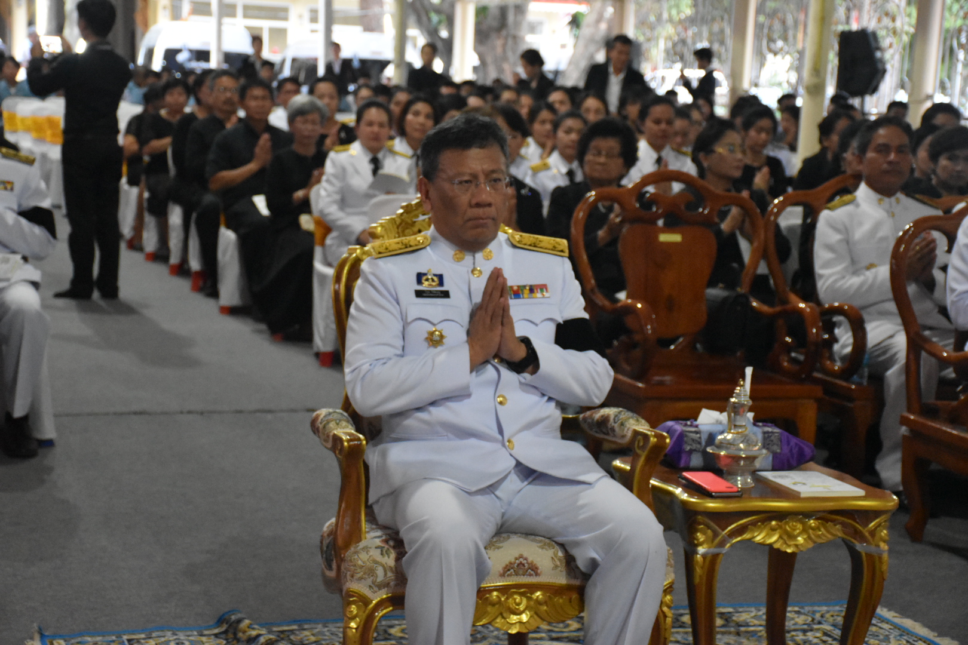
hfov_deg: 26.0
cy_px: 322
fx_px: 2097
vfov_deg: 17.5
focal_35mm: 78
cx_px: 484
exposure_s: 1/60
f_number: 4.8
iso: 6400
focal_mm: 52
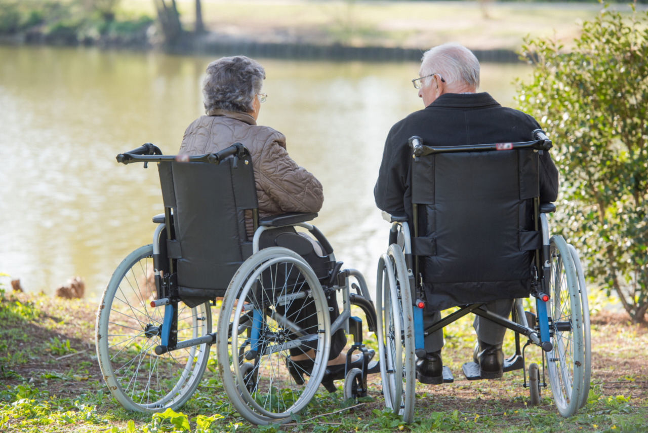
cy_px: 216
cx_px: 324
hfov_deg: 13.2
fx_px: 2791
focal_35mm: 155
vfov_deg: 8.9
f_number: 5
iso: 250
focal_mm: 155
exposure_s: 1/125
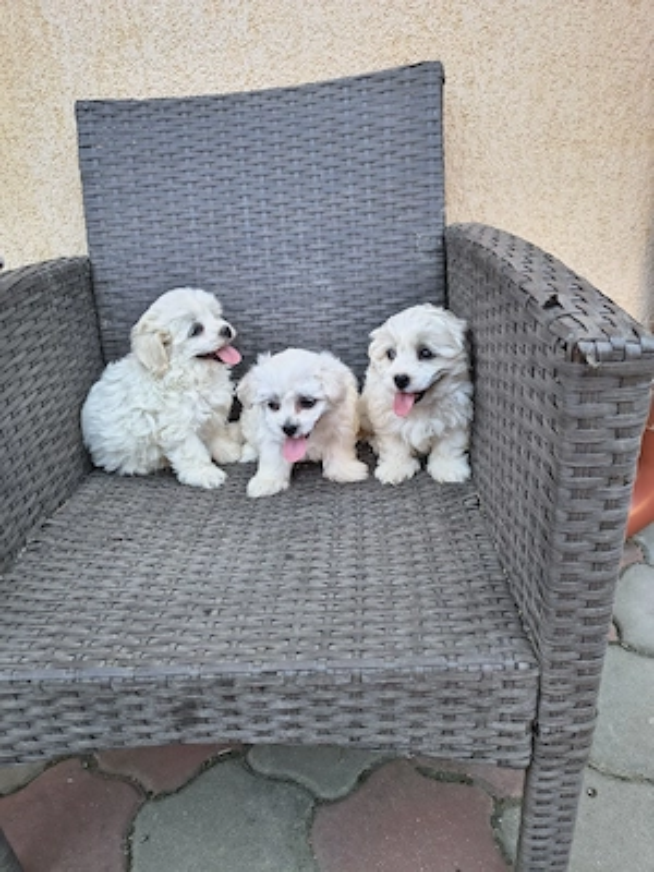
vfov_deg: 71.6
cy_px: 436
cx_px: 327
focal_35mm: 24
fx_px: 605
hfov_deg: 56.8
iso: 130
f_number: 1.8
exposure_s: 1/100
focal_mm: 5.56
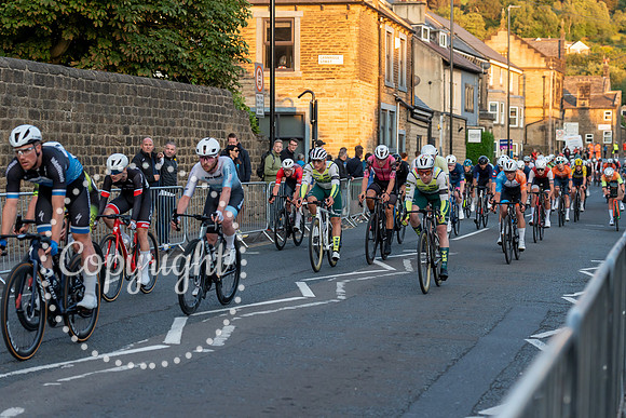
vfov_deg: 16.8
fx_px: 1410
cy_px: 242
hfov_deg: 25.0
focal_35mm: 81
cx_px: 363
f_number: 3.5
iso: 1000
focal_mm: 70
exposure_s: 1/800
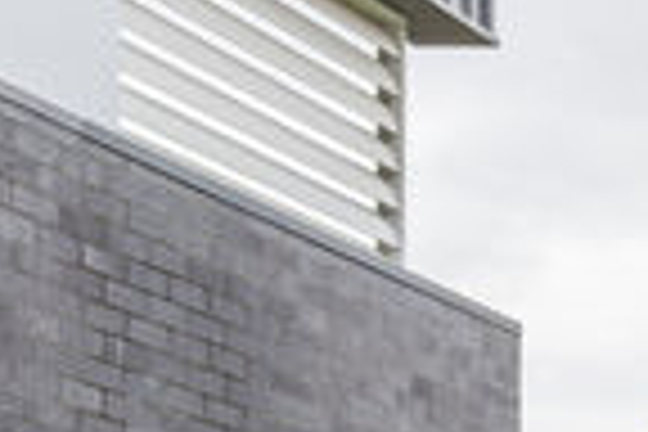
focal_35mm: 177
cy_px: 1642
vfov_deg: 6.5
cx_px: 1894
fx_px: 3186
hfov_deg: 9.4
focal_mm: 30
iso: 200
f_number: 10
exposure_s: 1/60
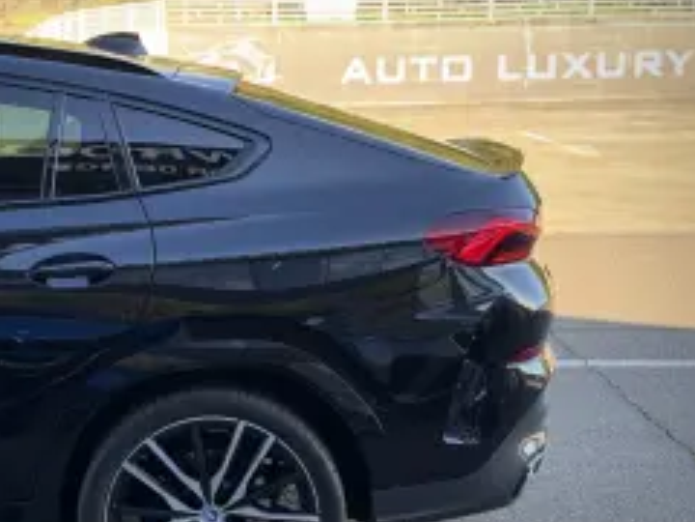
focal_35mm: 72
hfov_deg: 26.7
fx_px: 1446
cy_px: 354
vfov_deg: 20.4
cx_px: 191
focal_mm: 6.76
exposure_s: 1/145
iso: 100
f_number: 1.78
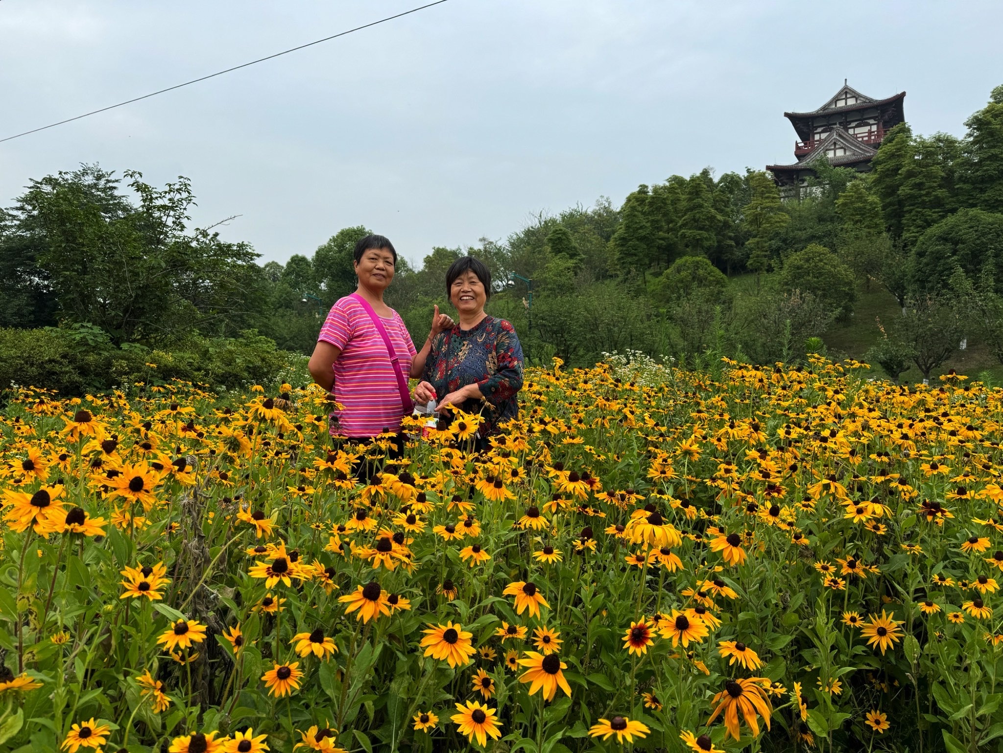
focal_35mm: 24
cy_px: 376
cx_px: 502
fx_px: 696
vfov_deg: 56.9
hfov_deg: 71.6
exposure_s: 1/2604
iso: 80
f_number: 1.78
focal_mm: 6.76
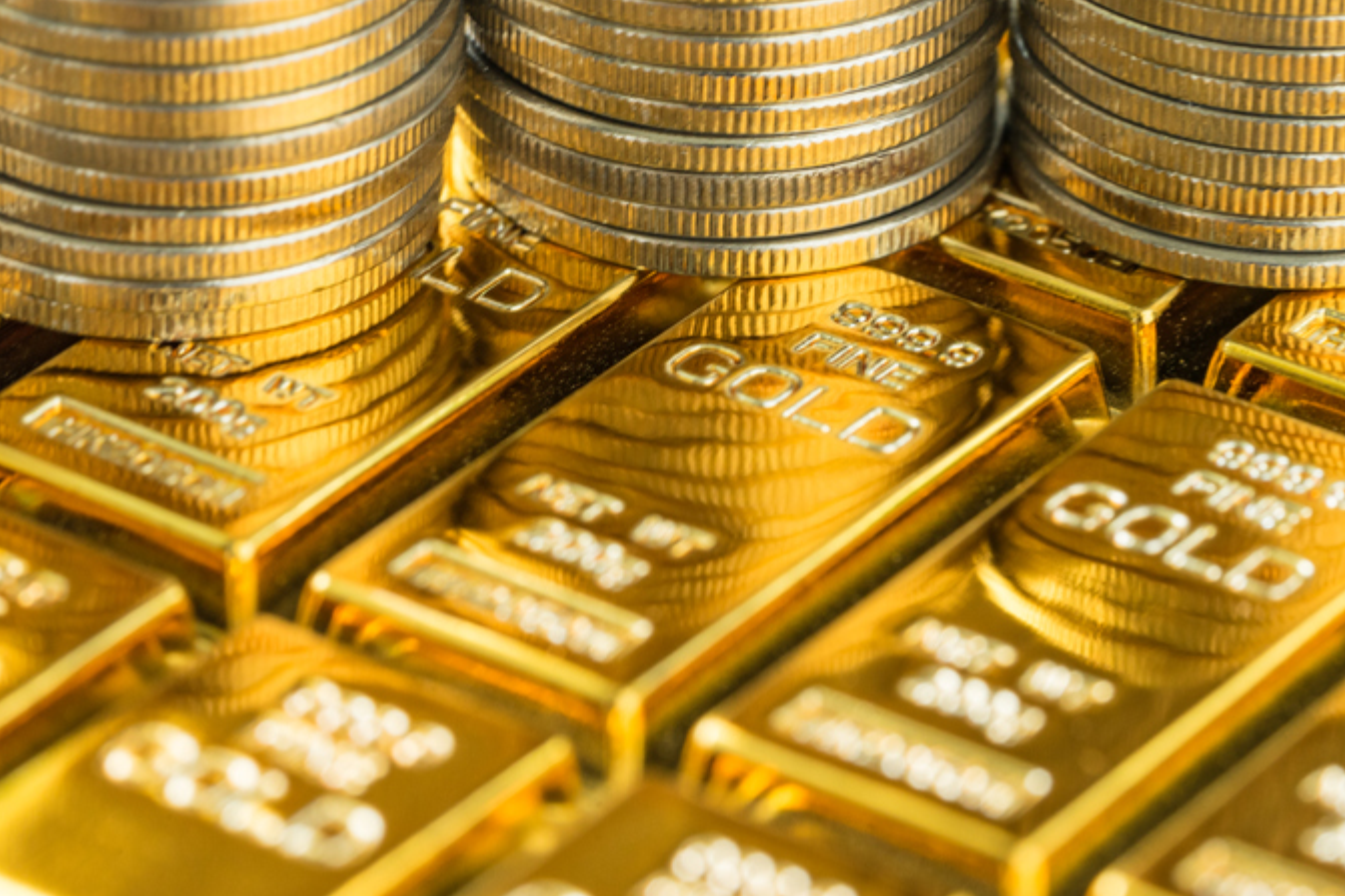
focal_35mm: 97
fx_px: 3624
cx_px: 679
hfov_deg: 21.0
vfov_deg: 14.1
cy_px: 437
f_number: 11
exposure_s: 1/13
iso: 800
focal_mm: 90
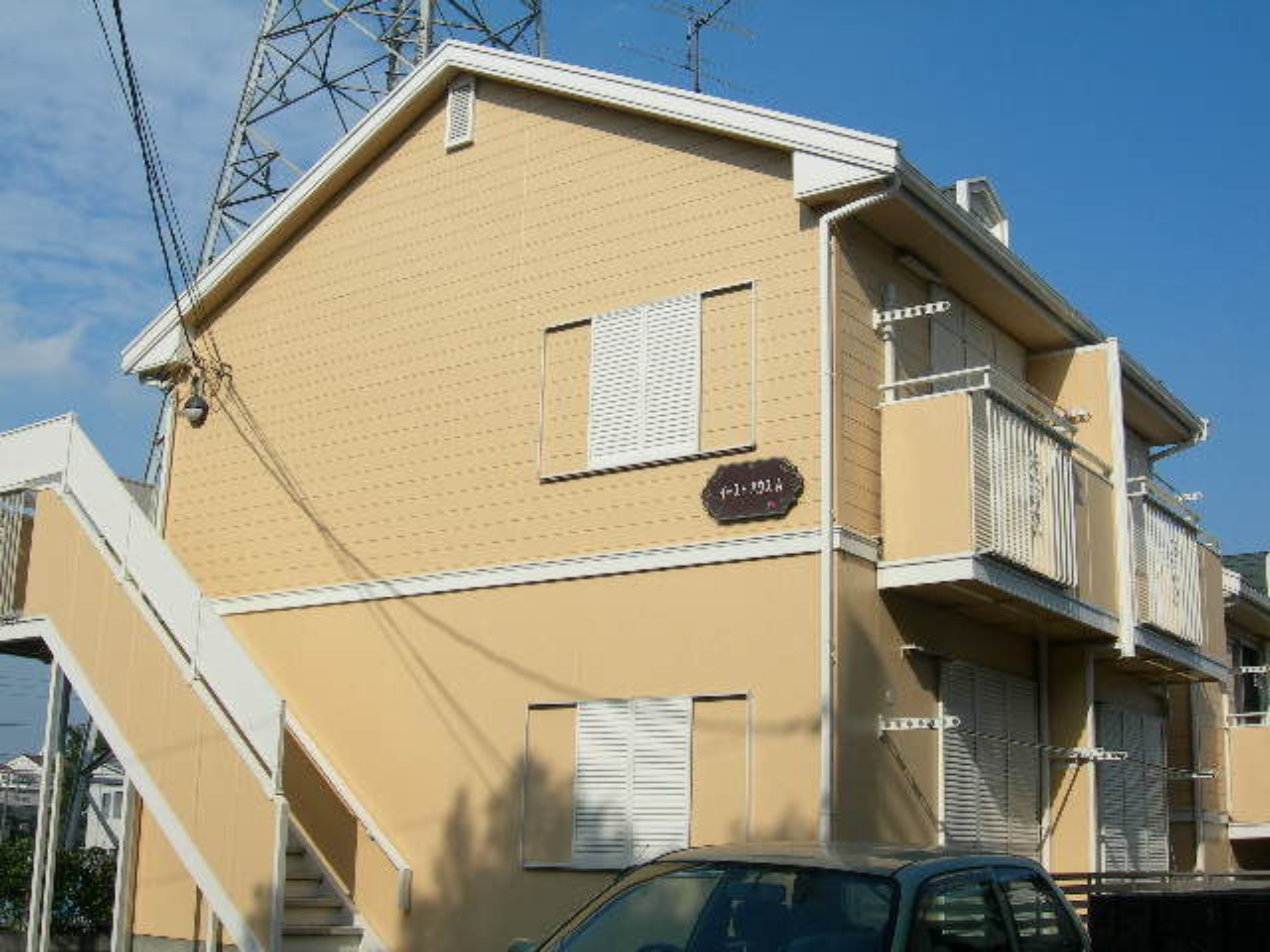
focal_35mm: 41
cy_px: 476
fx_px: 1504
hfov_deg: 45.8
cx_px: 635
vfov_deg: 35.1
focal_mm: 8.5
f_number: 4.9
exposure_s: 1/781
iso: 50
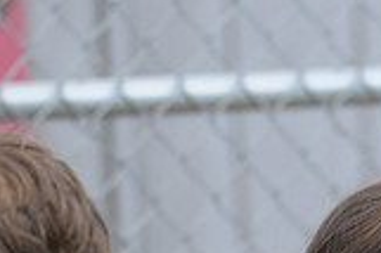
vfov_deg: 1.3
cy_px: 398
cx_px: 608
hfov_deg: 1.9
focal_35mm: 1084
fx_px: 11460
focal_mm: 200
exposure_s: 1/1250
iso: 400
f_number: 4
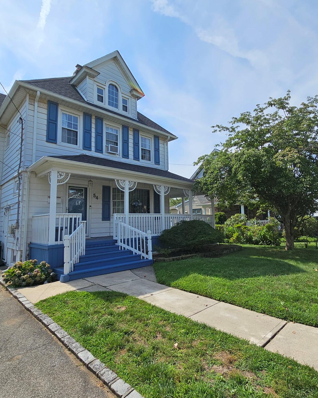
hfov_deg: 73.6
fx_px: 212
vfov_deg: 86.3
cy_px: 188
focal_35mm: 18
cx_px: 173
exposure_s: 1/3618
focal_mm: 2.2
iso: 50
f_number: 2.2
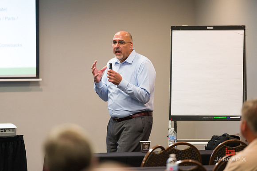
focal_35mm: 200
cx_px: 128
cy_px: 86
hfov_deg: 10.3
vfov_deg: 6.9
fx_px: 1427
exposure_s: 1/125
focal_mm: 200
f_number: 3.2
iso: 2500
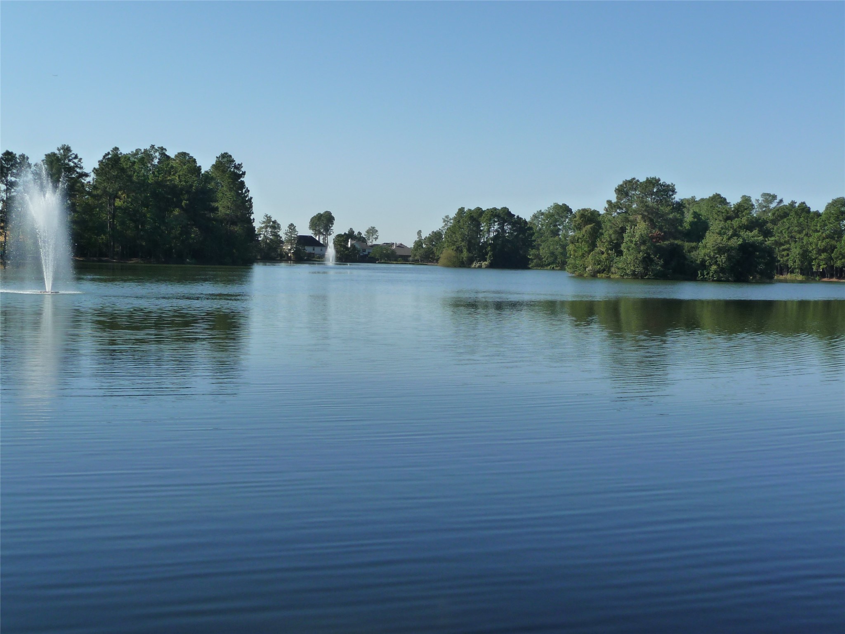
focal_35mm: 43
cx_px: 422
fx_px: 1050
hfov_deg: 43.9
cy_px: 317
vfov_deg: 33.6
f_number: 4
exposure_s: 1/1000
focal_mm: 7.1
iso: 160
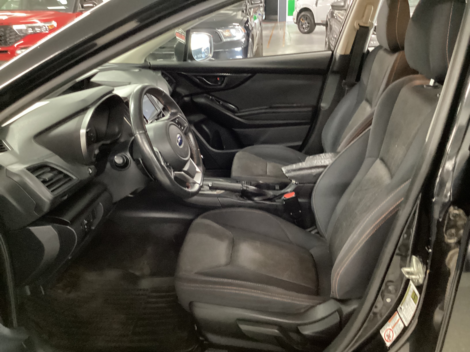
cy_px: 176
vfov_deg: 45.4
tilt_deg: -25.5
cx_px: 235
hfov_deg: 58.4
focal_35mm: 31
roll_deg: +1.8
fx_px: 421
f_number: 2.4
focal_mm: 3.3
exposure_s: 1/17
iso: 640
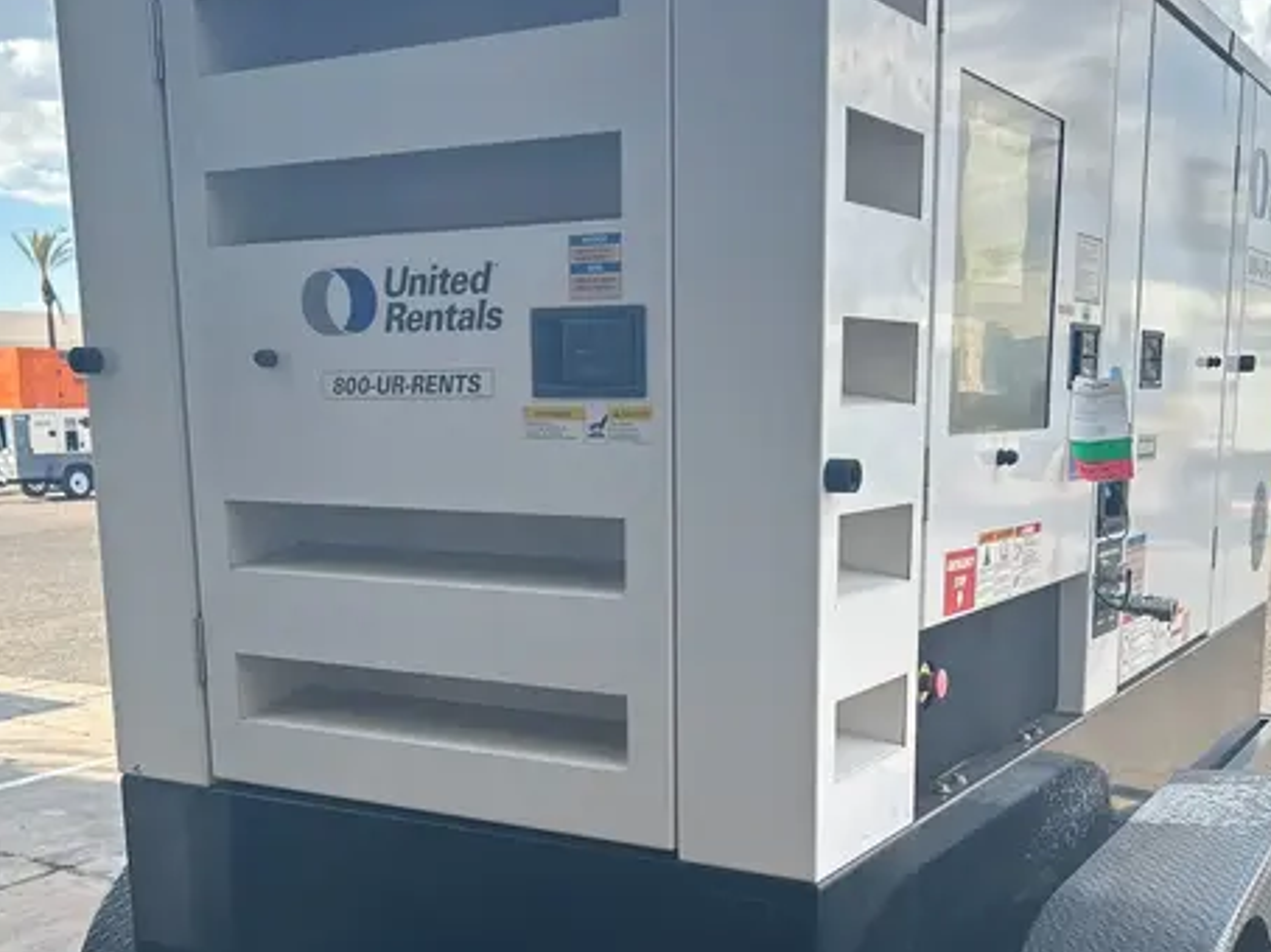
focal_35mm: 42
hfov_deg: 44.8
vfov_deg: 33.7
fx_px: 1541
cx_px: 669
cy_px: 701
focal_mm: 5.7
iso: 50
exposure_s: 1/1089
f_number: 1.5
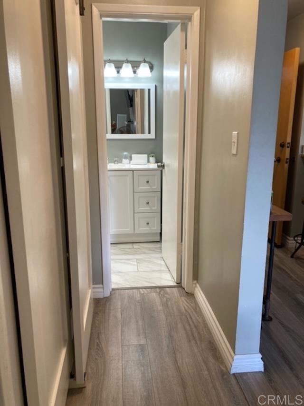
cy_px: 203
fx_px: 328
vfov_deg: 63.4
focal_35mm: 28
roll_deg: +0.6
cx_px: 152
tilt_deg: -12.7
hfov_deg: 49.8
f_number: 1.8
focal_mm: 3.99
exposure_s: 1/60
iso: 80
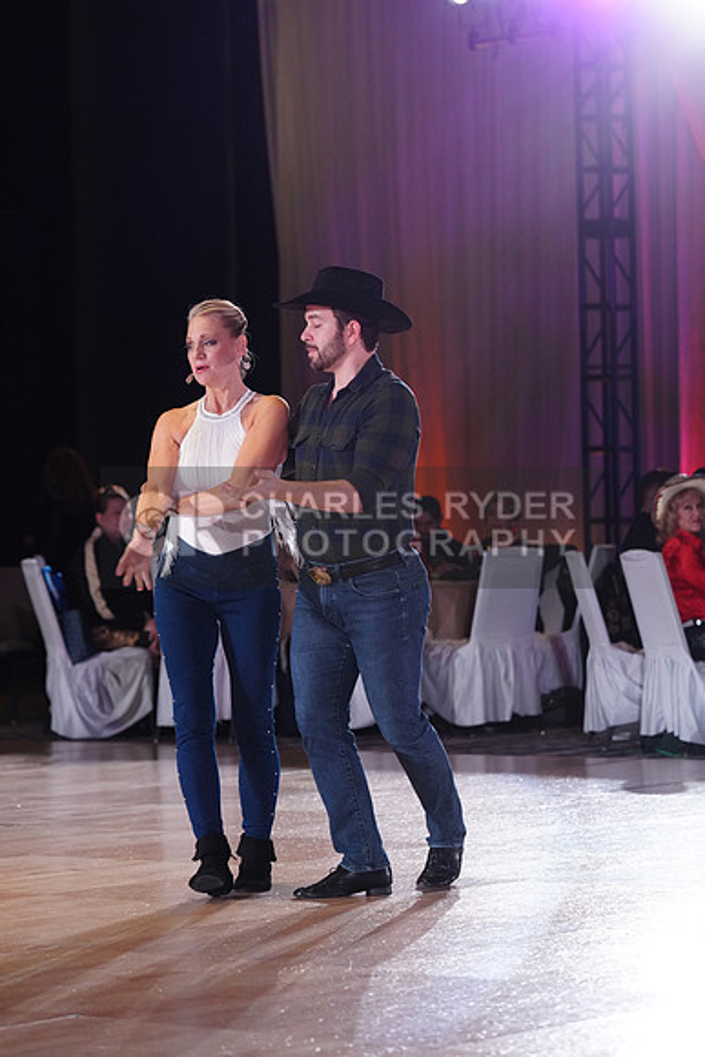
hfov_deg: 11.2
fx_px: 3611
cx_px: 352
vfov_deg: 16.6
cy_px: 528
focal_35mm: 123
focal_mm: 123
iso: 2500
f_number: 4
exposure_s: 1/400
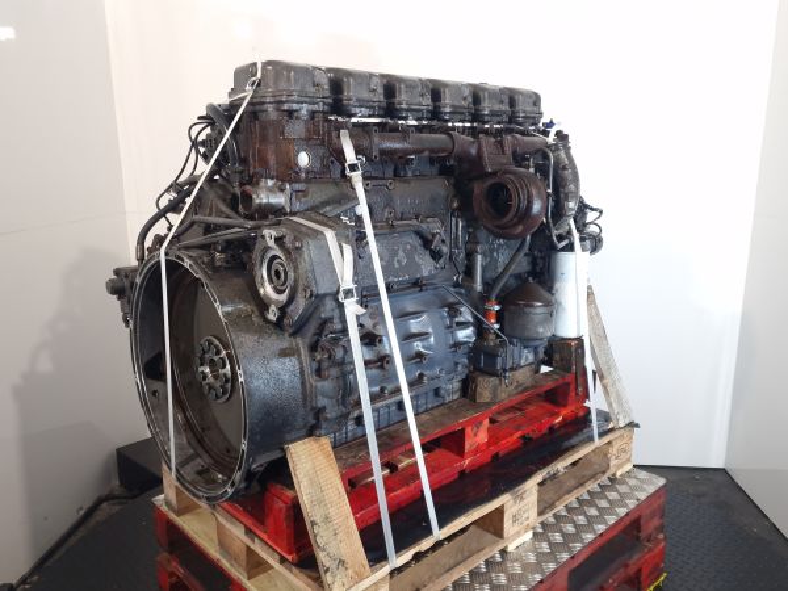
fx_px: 524
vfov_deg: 58.9
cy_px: 296
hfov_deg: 73.9
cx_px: 394
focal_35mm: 23
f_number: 1.8
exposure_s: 1/50
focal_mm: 6.4
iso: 100
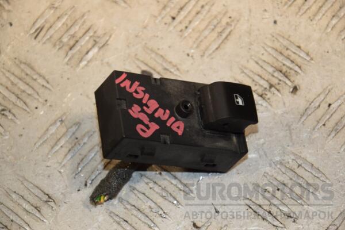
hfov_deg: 13.0
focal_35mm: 158
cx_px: 172
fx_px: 1509
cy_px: 115
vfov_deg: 8.7
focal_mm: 105
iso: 800
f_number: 7.1
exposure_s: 1/200
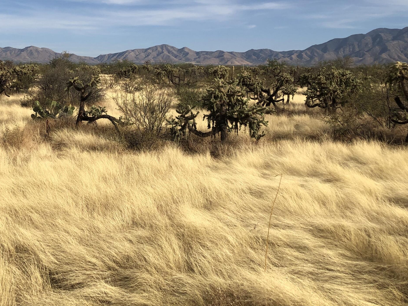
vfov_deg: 31.5
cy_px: 71
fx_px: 530
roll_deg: -2.5
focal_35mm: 45
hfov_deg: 41.2
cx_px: 116
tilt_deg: +2.6
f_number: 1.8
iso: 20
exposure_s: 1/3040
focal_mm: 3.99
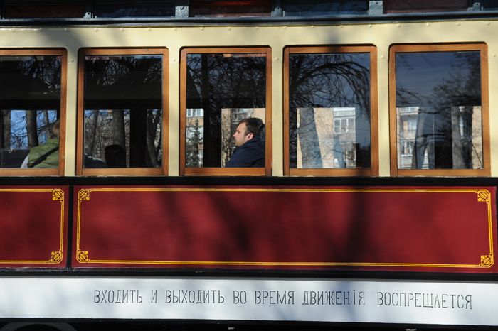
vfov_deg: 24.2
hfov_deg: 35.7
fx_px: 774
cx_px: 249
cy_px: 166
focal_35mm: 56
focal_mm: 56
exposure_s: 1/1250
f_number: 5.6
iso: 320
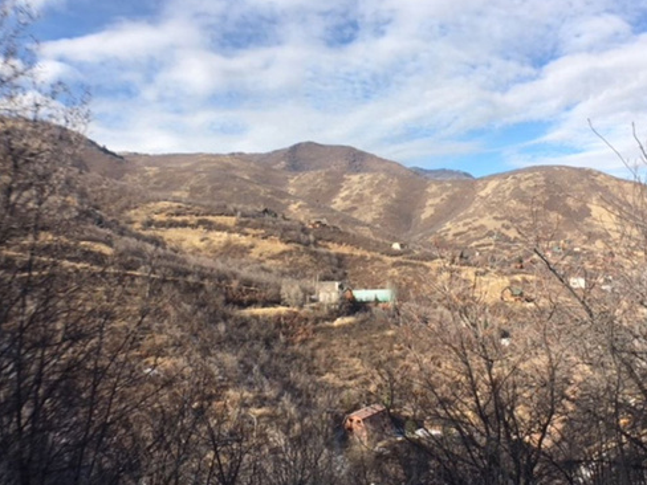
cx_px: 367
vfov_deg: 37.7
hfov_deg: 48.8
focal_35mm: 38
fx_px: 710
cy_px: 239
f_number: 2.2
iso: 25
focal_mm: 4.15
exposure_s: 1/1241
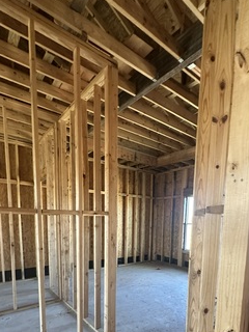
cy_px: 244
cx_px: 134
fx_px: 201
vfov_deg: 74.1
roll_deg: -2.2
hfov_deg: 63.4
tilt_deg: -7.7
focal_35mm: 21
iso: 320
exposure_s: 1/65
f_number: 2.2
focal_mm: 2.22
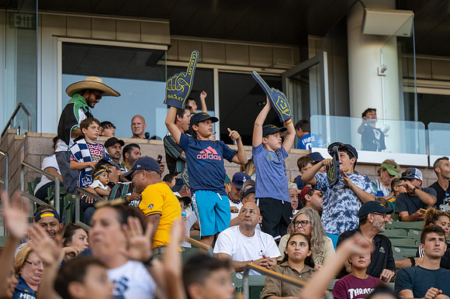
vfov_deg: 7.3
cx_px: 225
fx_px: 2336
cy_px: 150
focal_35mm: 187
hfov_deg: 11.0
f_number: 2.8
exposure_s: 1/1000
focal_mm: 125
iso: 640
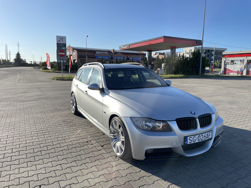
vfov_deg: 53.1
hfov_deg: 67.3
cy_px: 94
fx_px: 189
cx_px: 126
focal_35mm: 26
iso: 32
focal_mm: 4.2
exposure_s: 1/1304
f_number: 1.6
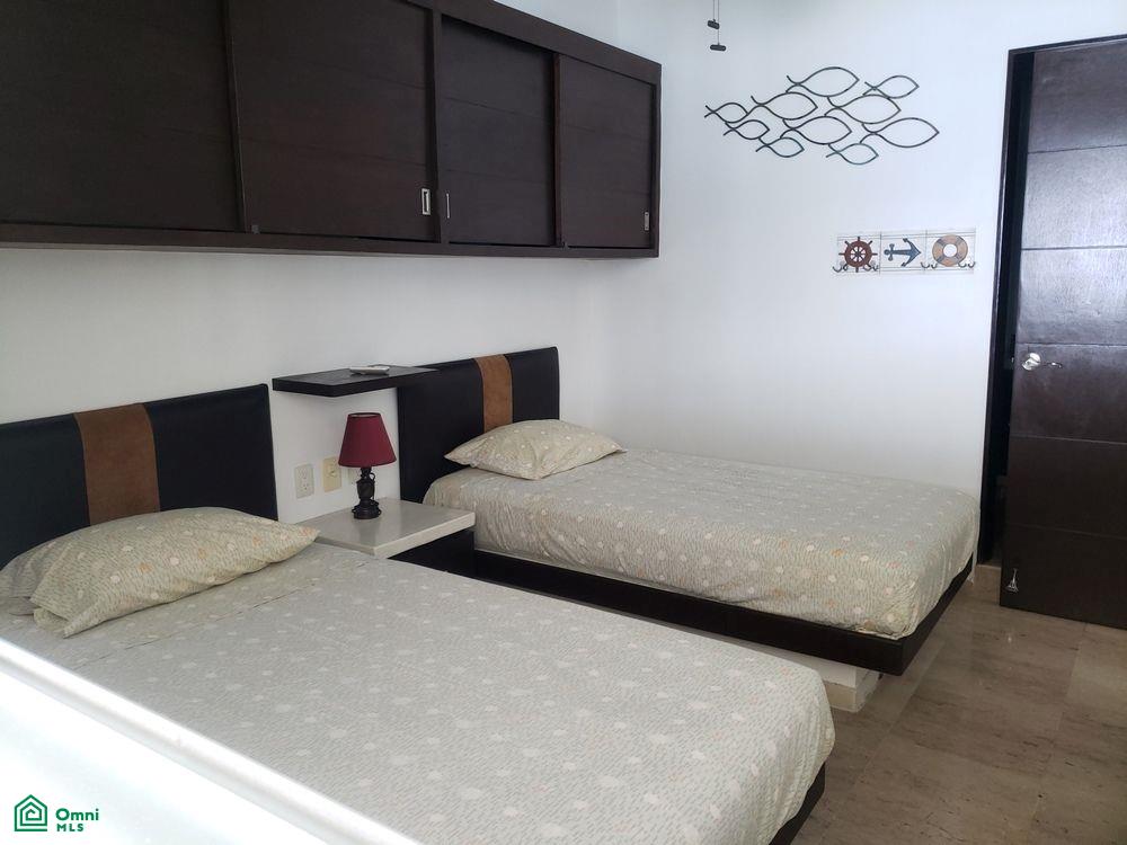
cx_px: 564
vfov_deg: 53.1
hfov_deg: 67.3
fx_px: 846
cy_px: 422
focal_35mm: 26
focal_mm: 4.3
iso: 125
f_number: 1.5
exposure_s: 1/60
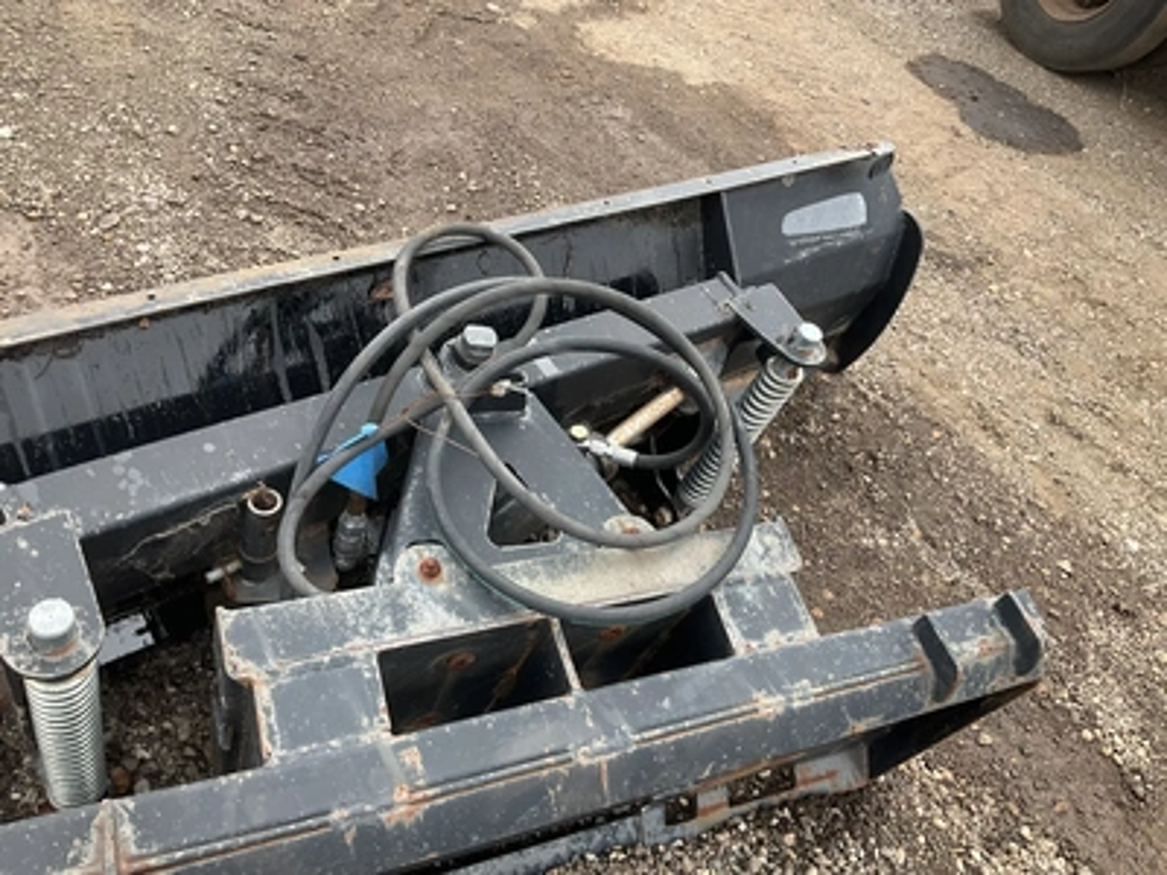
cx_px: 584
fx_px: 978
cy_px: 438
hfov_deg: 61.7
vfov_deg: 48.2
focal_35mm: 29
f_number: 1.8
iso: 25
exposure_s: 1/375
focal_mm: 3
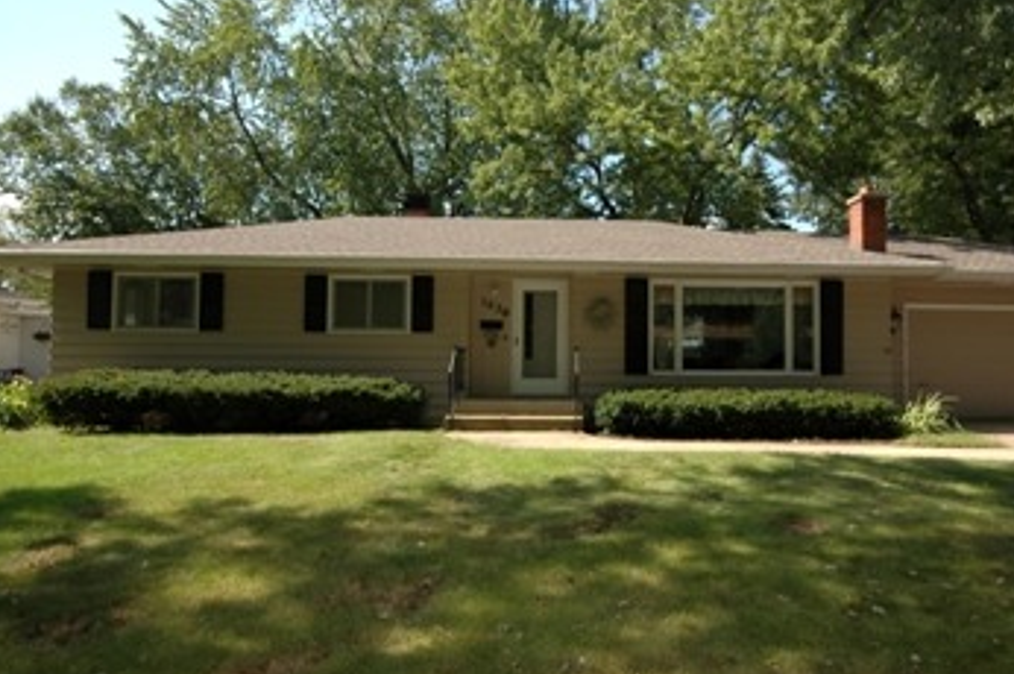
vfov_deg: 56.4
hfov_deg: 77.2
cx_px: 595
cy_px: 328
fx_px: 628
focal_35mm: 22
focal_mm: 11.5
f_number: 8
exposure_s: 1/250
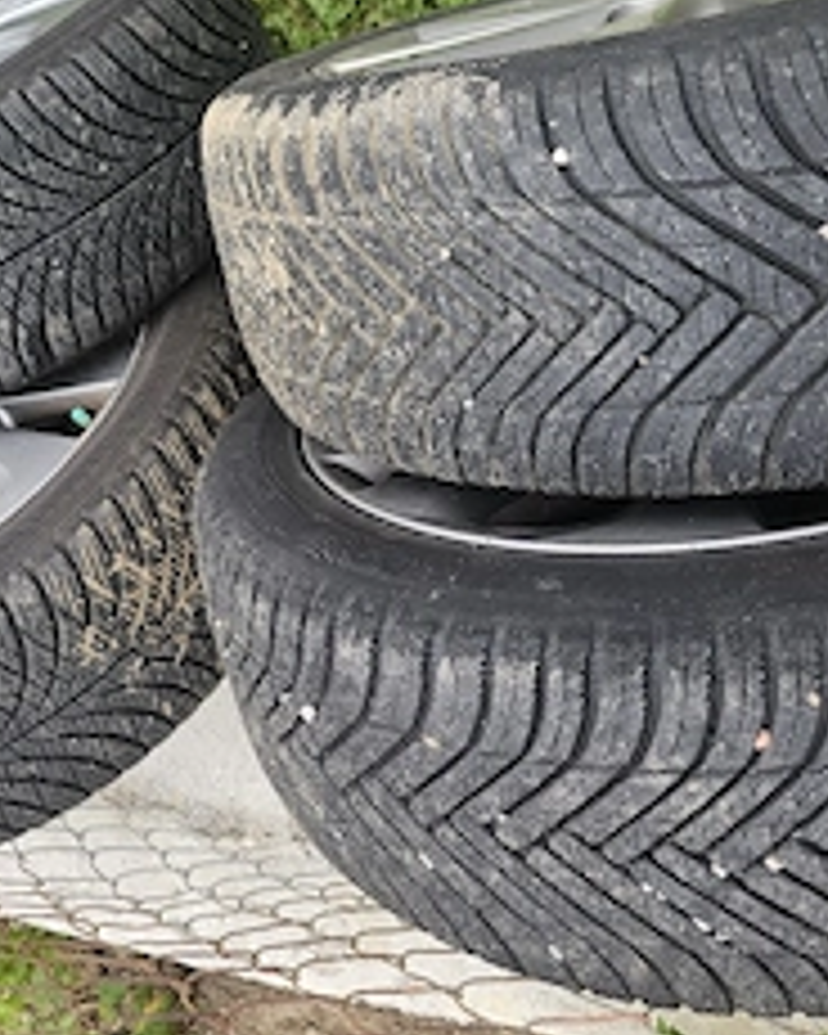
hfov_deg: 37.8
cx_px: 279
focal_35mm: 39
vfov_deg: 46.1
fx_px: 1195
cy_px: 346
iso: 10
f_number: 1.7
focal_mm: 6.3
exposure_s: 1/109
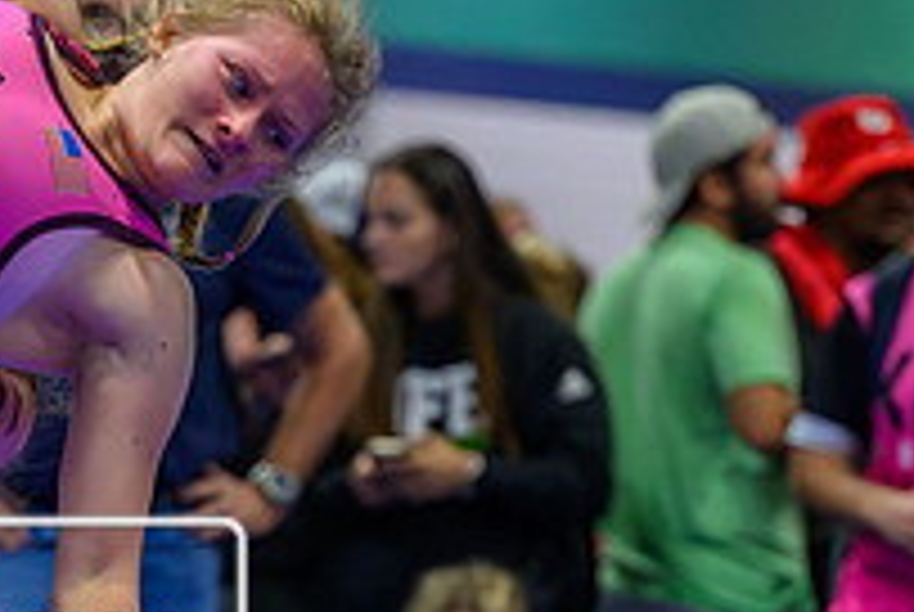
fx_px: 8721
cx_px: -58
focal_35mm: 343
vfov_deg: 4.0
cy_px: 708
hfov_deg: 6.0
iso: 9000
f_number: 2.8
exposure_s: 1/800
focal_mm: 99
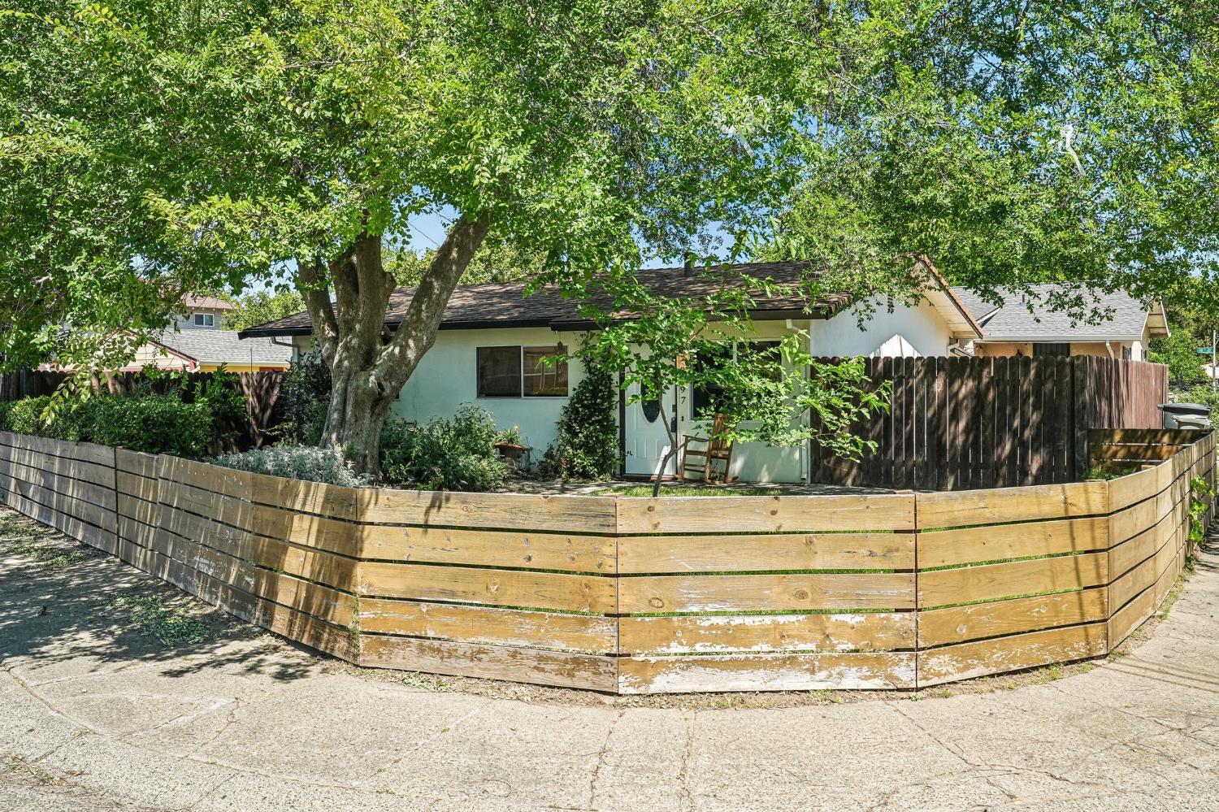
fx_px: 1151
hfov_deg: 55.8
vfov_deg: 38.9
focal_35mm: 34
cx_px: 610
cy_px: 406
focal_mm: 34
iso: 400
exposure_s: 1/200
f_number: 9
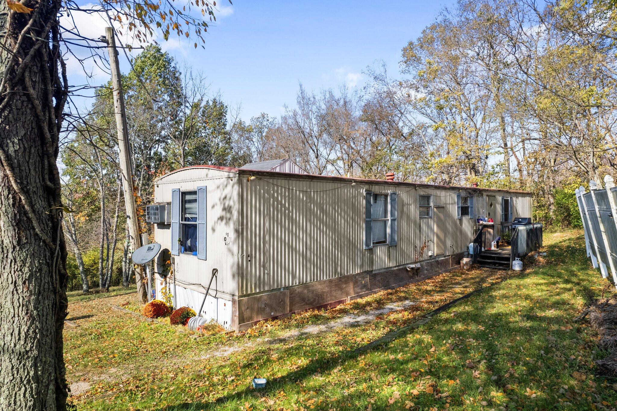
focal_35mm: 22
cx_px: 308
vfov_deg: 57.2
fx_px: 377
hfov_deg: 78.6
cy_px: 206
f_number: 2.8
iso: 160
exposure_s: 1/1600
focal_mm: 8.38
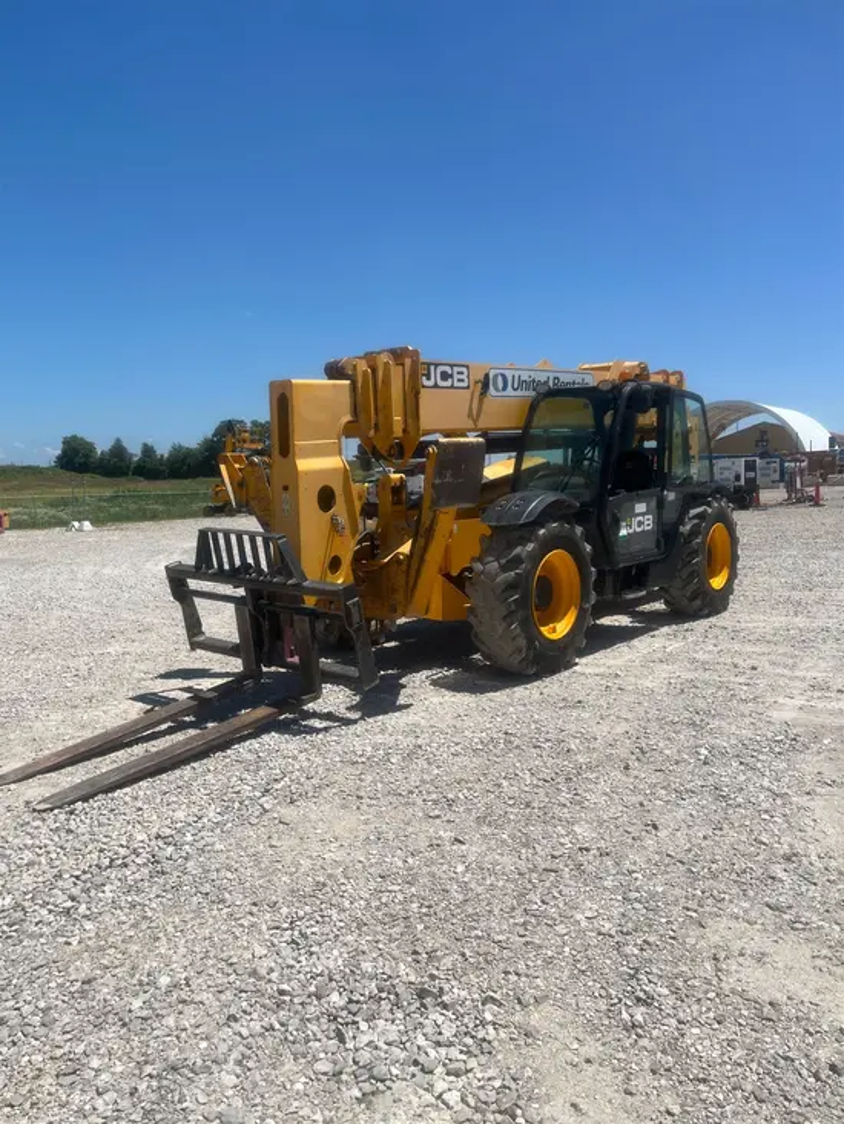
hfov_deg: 53.1
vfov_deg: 67.3
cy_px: 562
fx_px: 845
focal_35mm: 26
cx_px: 422
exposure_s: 1/5848
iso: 50
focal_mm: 5.1
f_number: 1.6
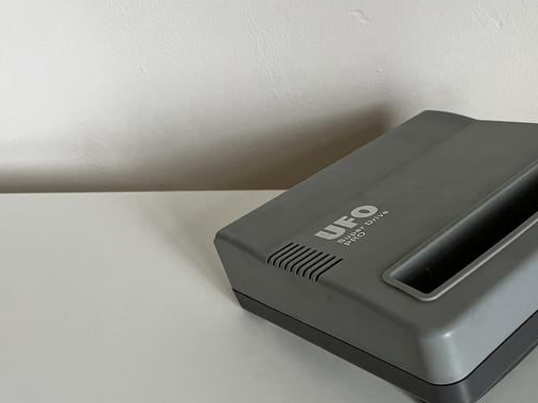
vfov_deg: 35.0
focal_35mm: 41
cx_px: 384
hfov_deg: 44.7
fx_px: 637
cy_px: 239
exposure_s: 1/60
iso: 400
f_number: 1.6
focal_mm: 5.1
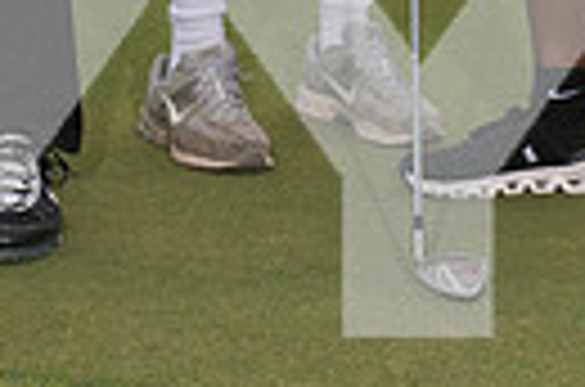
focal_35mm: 206
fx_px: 3339
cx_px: 621
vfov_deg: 6.4
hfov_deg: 9.9
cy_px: -443
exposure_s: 1/320
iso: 80
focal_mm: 46
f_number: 6.3
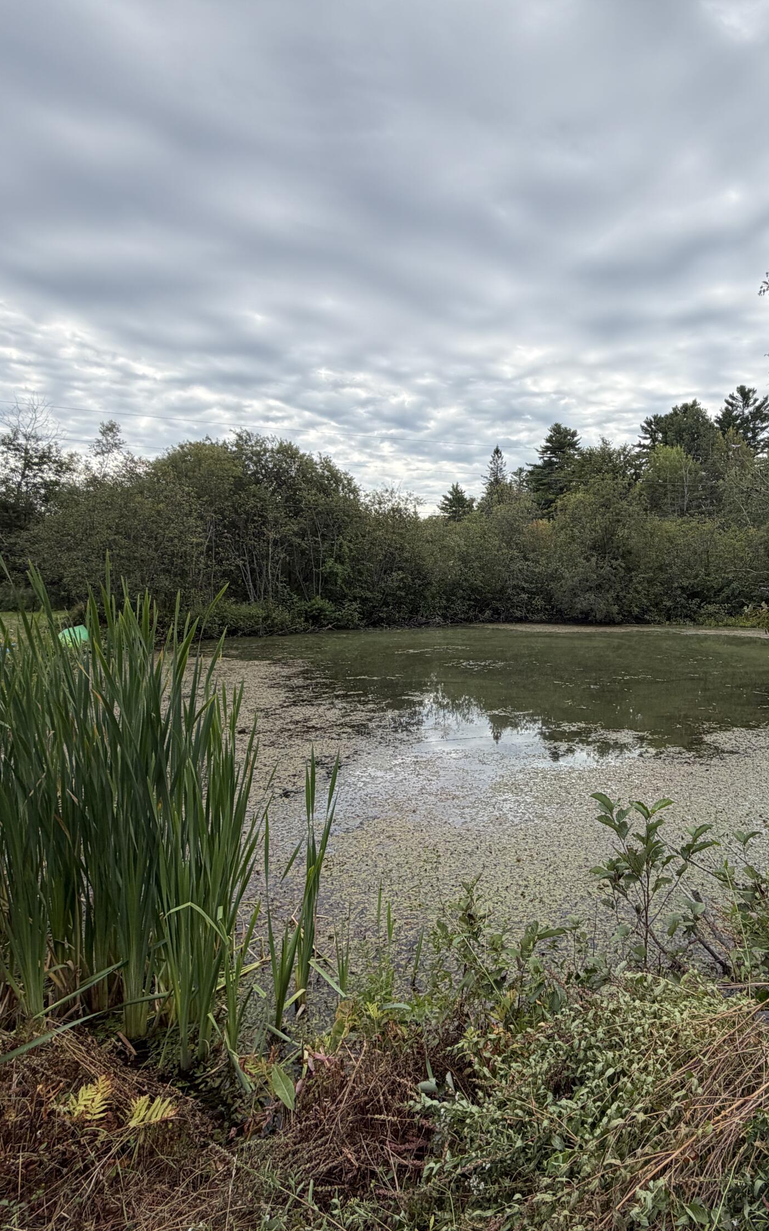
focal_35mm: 20
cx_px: 543
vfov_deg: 85.1
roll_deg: +0.5
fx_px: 671
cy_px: 621
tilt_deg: -2.9
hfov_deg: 57.6
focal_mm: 2.22
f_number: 2.2
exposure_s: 1/770
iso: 32
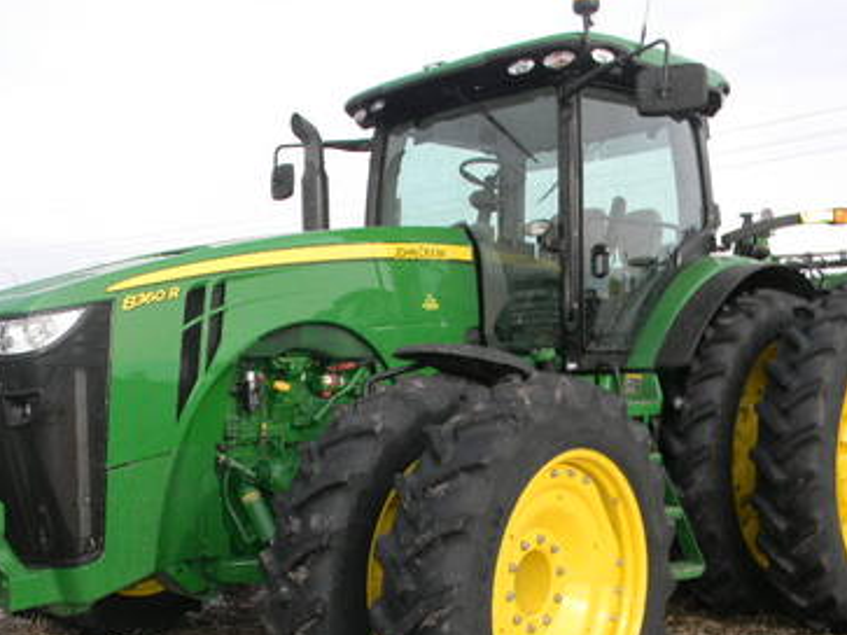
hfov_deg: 44.7
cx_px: 366
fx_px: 1027
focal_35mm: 42
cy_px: 413
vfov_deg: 34.1
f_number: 3.5
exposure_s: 1/494
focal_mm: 5
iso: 112
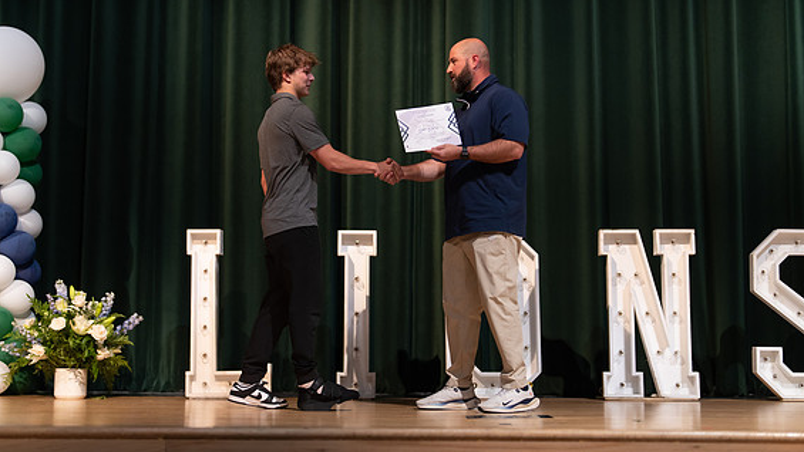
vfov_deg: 20.4
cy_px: 190
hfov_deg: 35.4
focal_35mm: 59
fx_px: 1258
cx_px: 381
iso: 500
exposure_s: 1/320
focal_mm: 50
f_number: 1.2
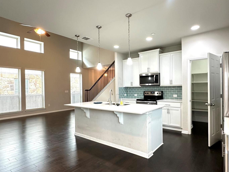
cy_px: 89
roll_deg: +0.9
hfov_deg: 78.8
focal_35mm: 21
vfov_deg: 63.4
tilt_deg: +0.3
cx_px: 123
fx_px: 139
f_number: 2.2
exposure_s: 1/60
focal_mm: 2.22
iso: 200
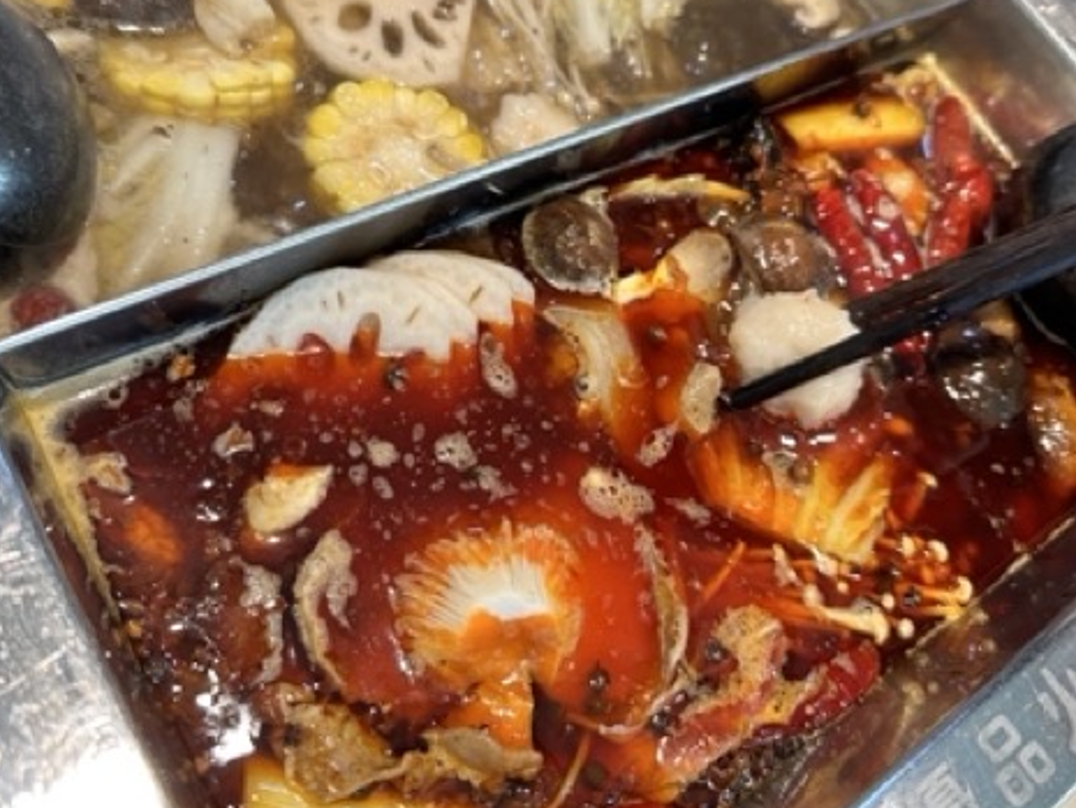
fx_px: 1026
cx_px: 523
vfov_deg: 42.6
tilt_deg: -55.7
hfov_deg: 55.3
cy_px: 301
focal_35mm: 33
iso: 80
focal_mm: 6.86
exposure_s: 1/121
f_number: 1.78
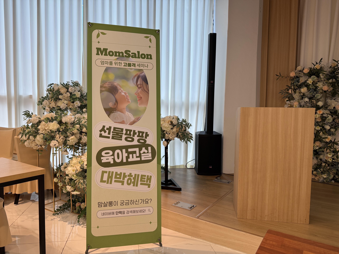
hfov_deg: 71.6
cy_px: 127
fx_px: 235
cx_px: 170
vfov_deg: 56.8
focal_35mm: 24
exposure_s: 1/120
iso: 100
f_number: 1.78
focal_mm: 6.76
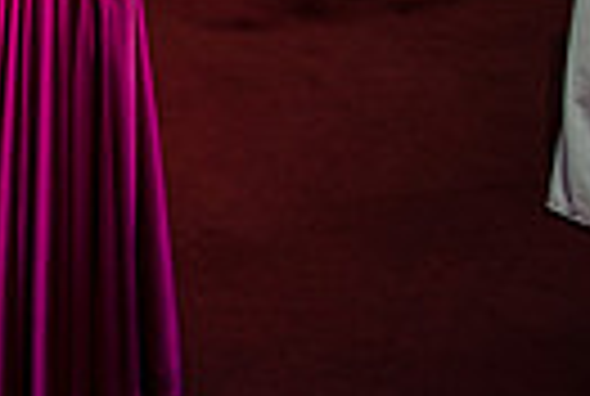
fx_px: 1741
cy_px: -308
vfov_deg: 12.0
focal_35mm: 106
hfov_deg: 16.2
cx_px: -468
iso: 2000
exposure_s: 1/125
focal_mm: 24
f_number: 5.6
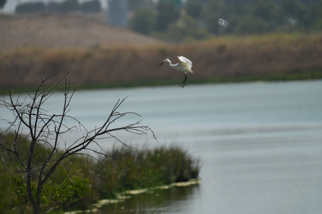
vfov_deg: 2.3
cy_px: 107
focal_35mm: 600
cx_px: 161
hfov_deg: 3.4
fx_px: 5366
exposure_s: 1/2500
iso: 320
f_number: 5.6
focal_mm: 600
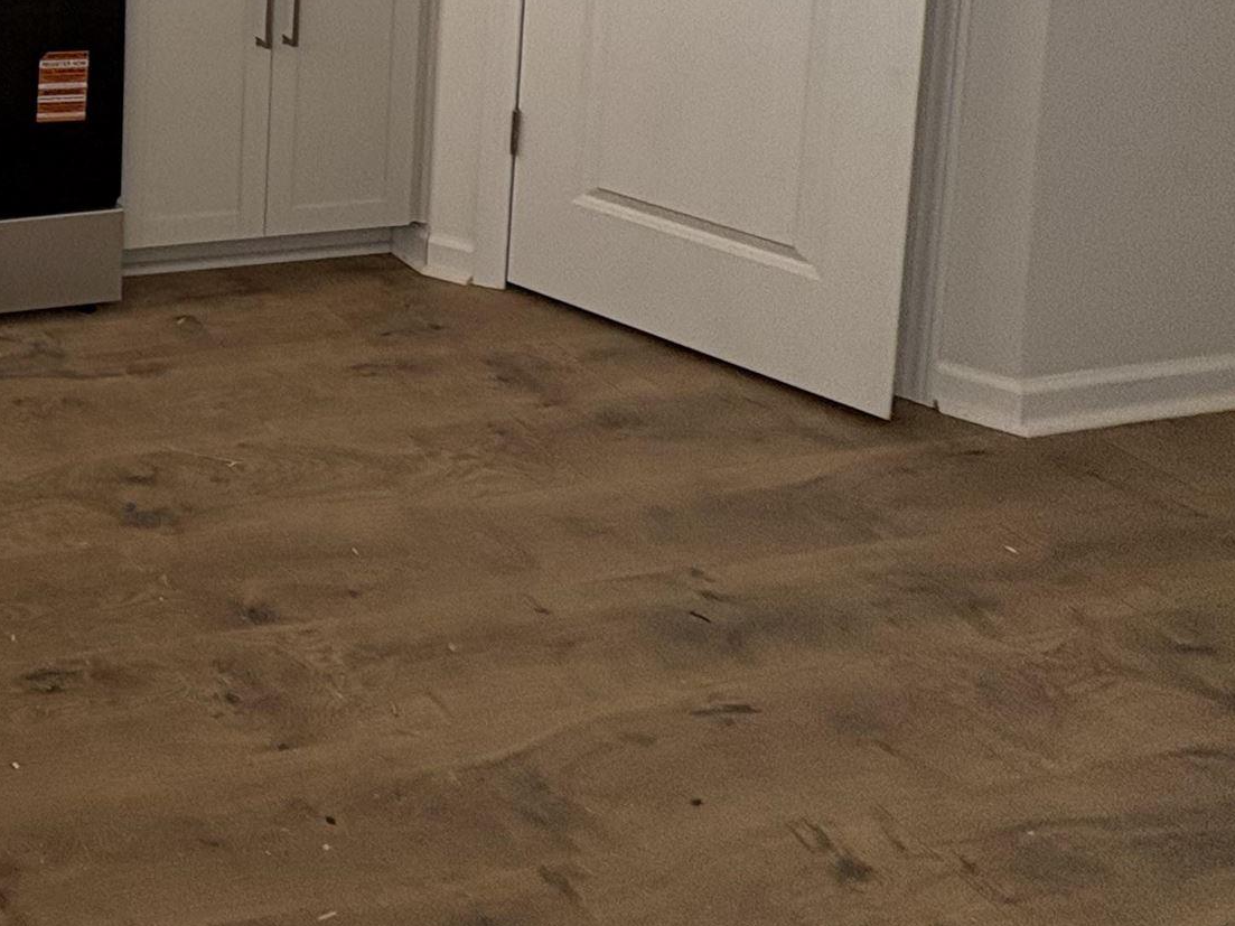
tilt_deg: -4.2
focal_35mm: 39
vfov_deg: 28.7
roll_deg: -0.3
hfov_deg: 35.8
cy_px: -334
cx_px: -293
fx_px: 1391
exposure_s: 1/99
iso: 125
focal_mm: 2.22
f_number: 2.2
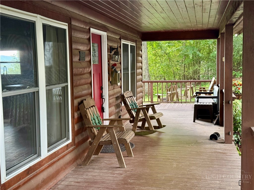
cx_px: 127
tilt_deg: -4.7
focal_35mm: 48
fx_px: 352
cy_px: 95
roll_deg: +1.5
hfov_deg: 39.7
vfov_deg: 30.3
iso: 125
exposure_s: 1/60
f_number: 1.78
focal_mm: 6.76
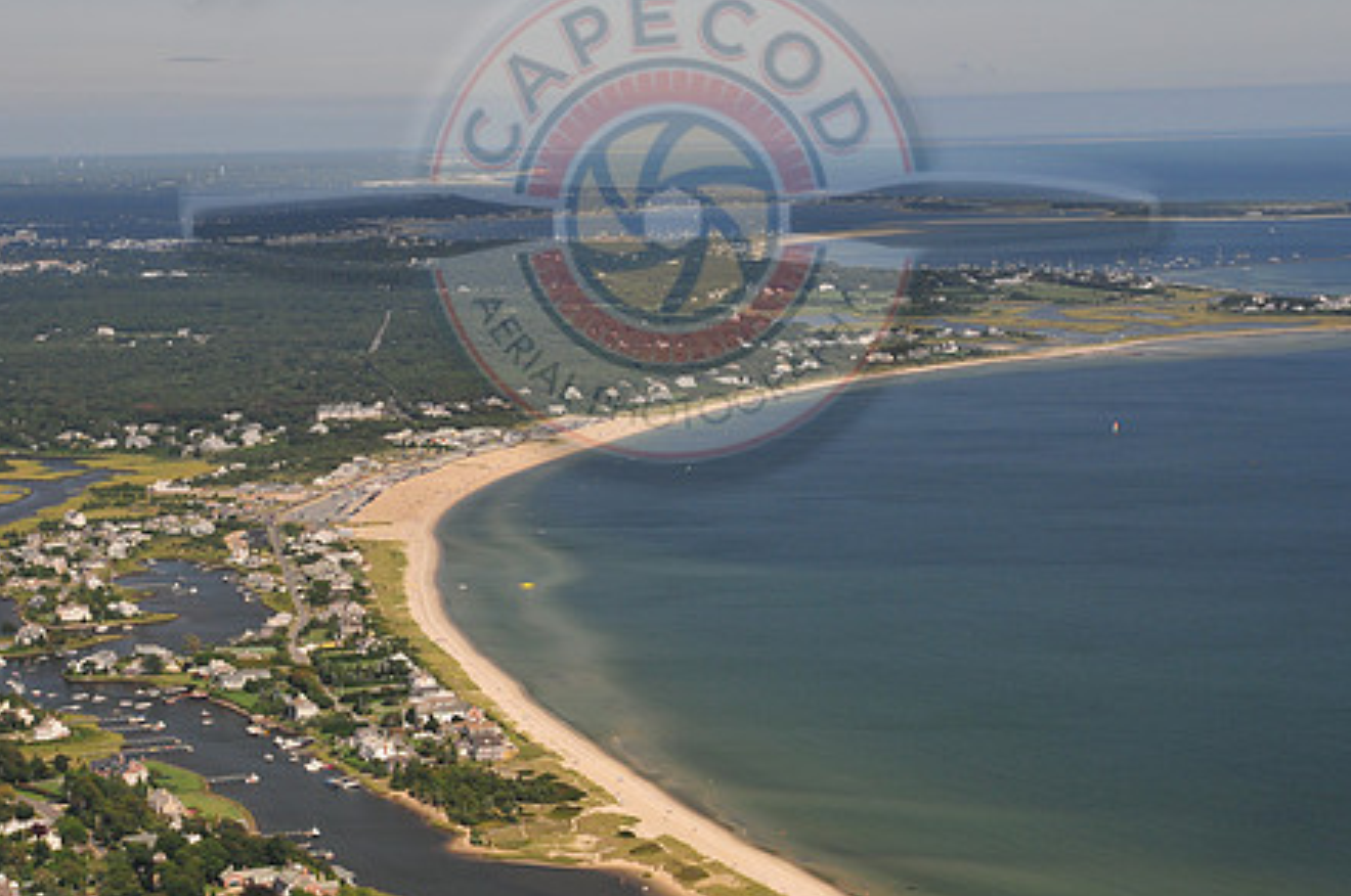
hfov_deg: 23.4
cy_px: 364
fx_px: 3260
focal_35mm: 87
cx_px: 629
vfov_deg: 15.6
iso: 200
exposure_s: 1/320
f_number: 5.6
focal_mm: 44
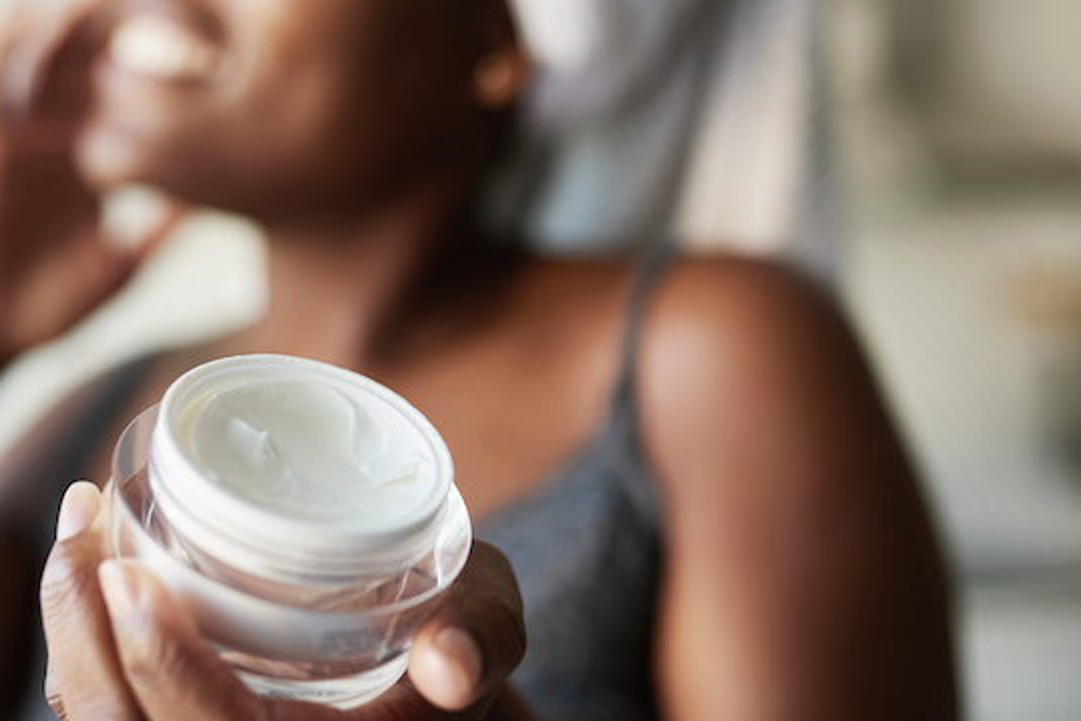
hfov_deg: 37.4
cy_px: 374
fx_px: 1562
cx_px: 299
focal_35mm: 52
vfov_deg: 26.0
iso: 250
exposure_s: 1/250
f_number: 2
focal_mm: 35
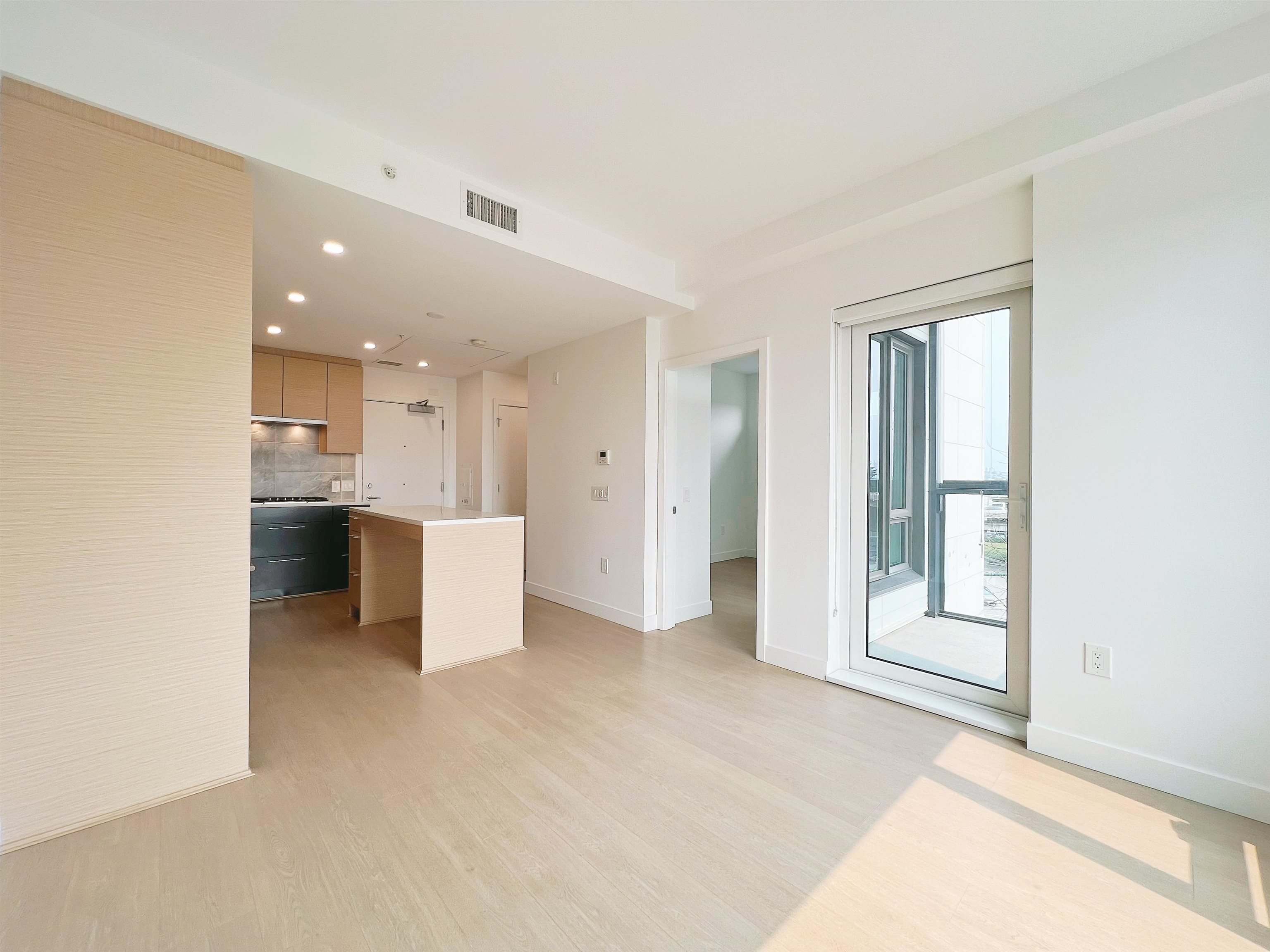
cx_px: 635
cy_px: 476
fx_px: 477
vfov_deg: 89.9
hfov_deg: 106.2
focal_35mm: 13
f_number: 1.8
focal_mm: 1.57
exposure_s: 1/198
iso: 32
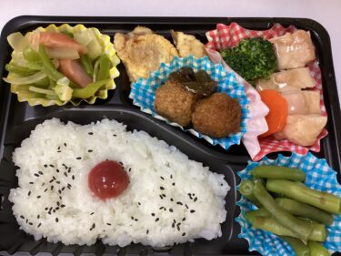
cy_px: 128
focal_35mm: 31
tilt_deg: -74.8
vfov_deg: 45.4
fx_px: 305
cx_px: 170
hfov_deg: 58.4
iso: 200
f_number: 2.4
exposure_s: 1/60
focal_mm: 3.3
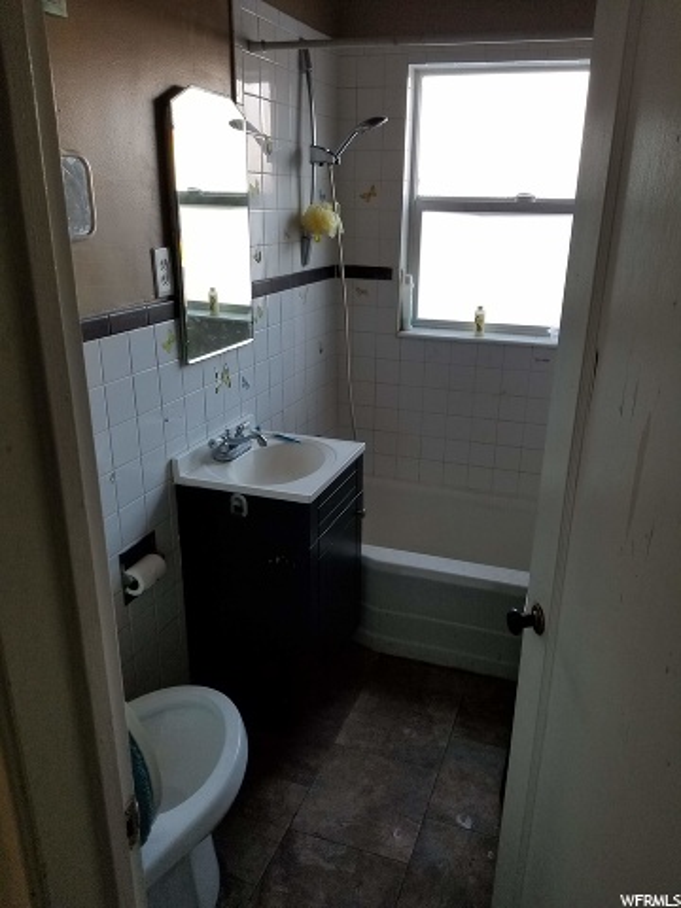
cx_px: 340
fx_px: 682
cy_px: 454
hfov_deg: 53.1
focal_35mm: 26
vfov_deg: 67.3
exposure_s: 1/60
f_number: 1.7
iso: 100
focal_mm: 4.25
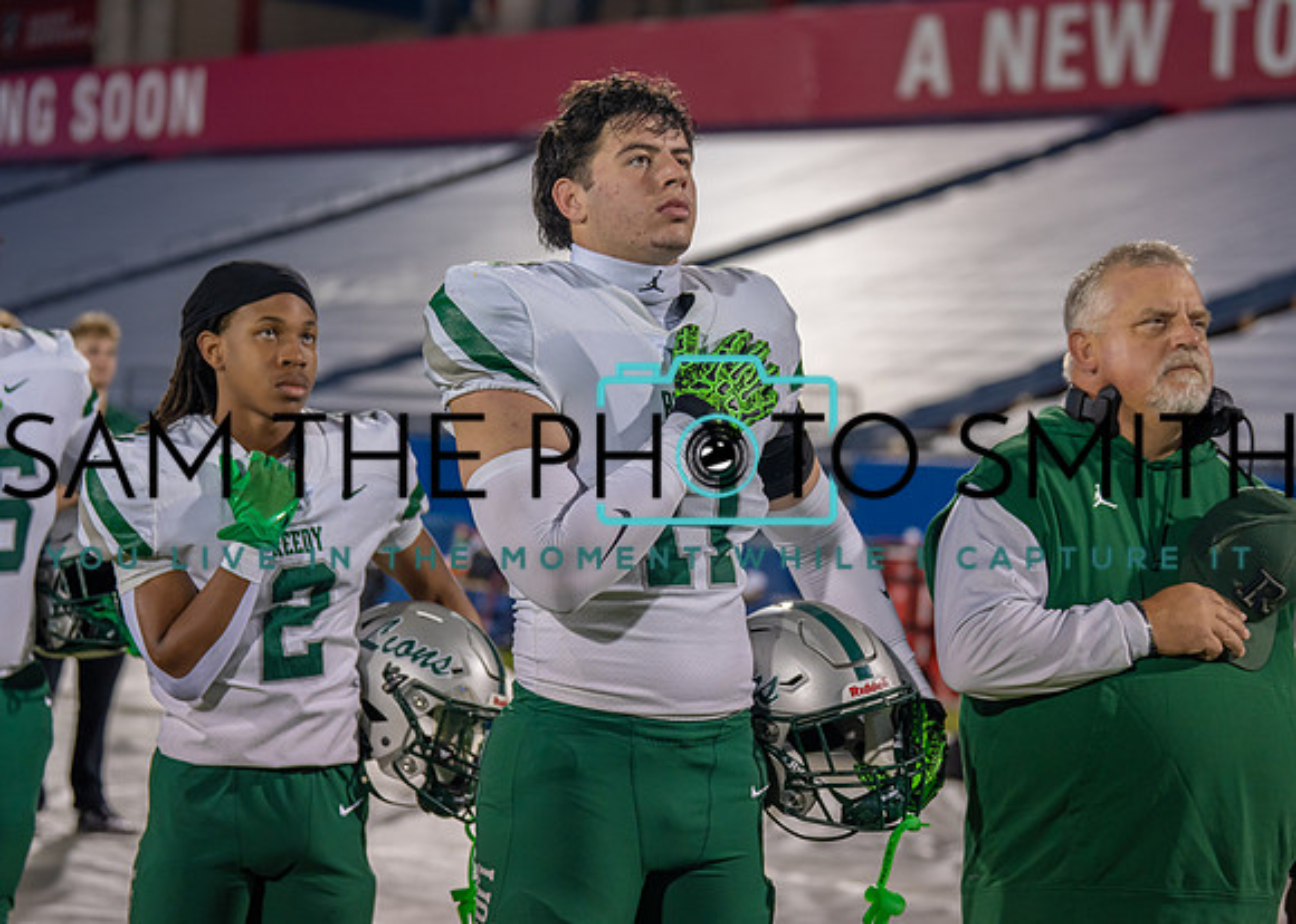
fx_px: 3111
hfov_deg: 23.5
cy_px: 454
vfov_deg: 16.9
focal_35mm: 85
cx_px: 675
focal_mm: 70
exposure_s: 1/500
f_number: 2.8
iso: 800
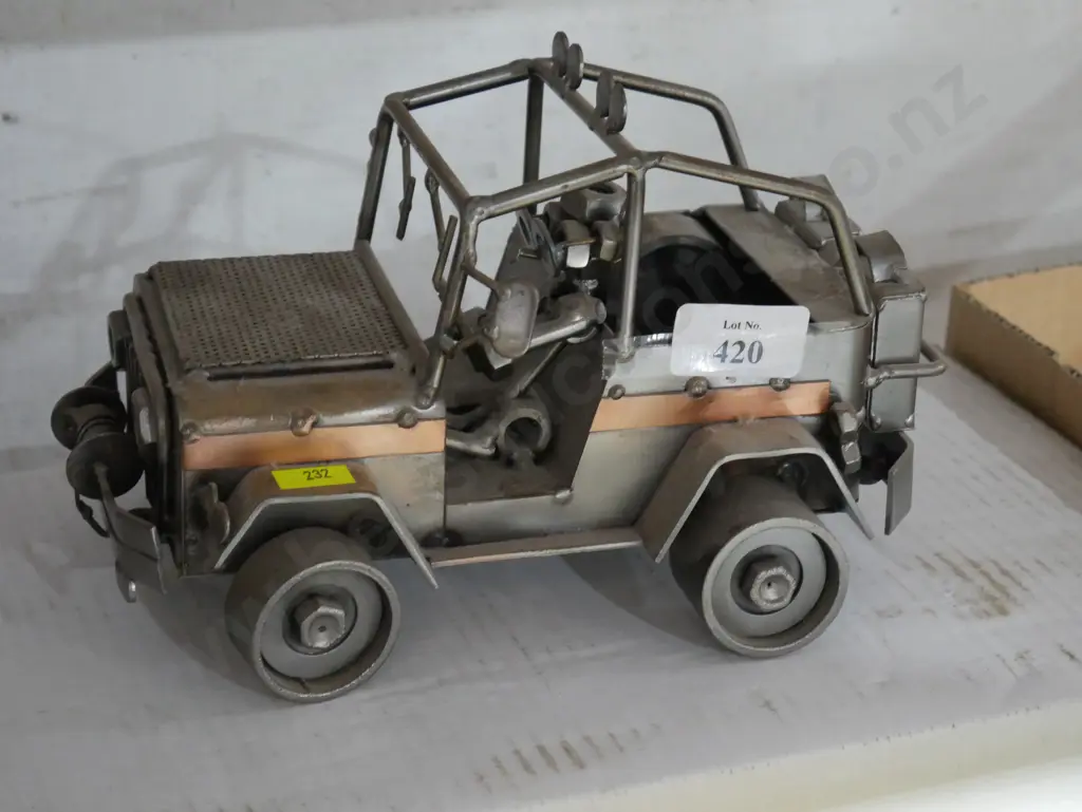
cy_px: 406
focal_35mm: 76
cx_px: 541
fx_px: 2377
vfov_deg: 19.4
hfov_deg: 25.6
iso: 3200
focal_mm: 38
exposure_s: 1/40
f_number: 5.5
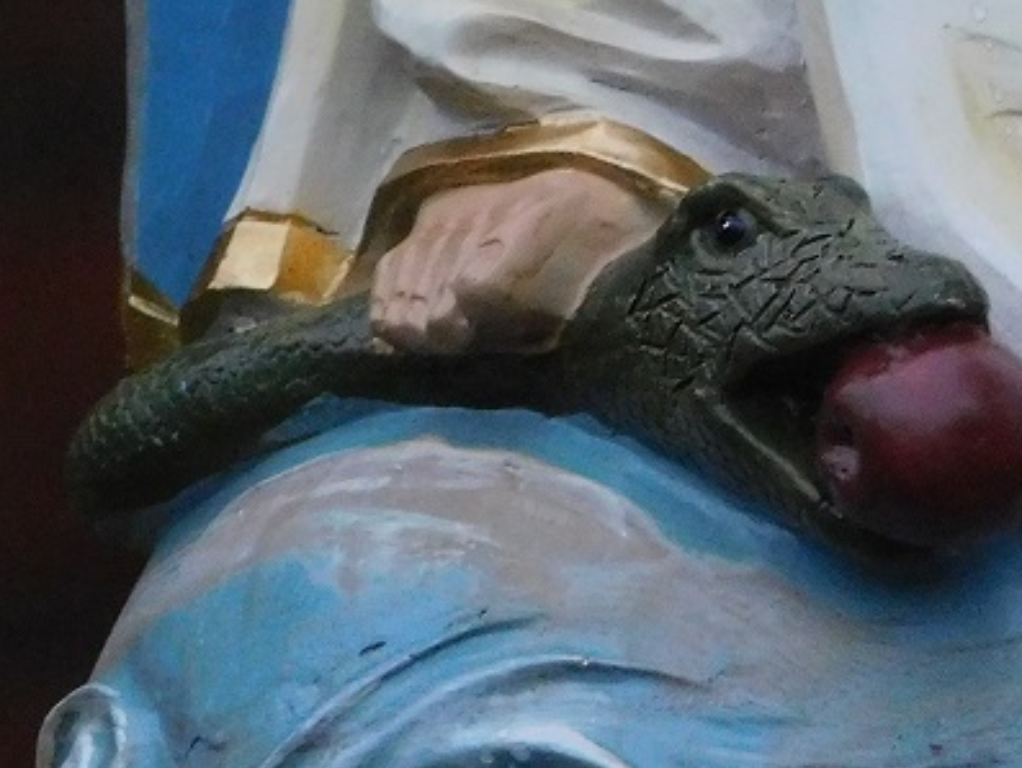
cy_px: 227
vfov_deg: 0.9
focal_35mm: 1673
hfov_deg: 1.2
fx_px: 49408
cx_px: 932
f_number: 6
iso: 800
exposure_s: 1/100
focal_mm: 102.5
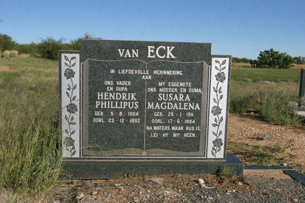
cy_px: 102
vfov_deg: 31.8
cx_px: 152
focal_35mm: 42
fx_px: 356
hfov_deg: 46.4
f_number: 13
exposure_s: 1/4000
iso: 3200
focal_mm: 28
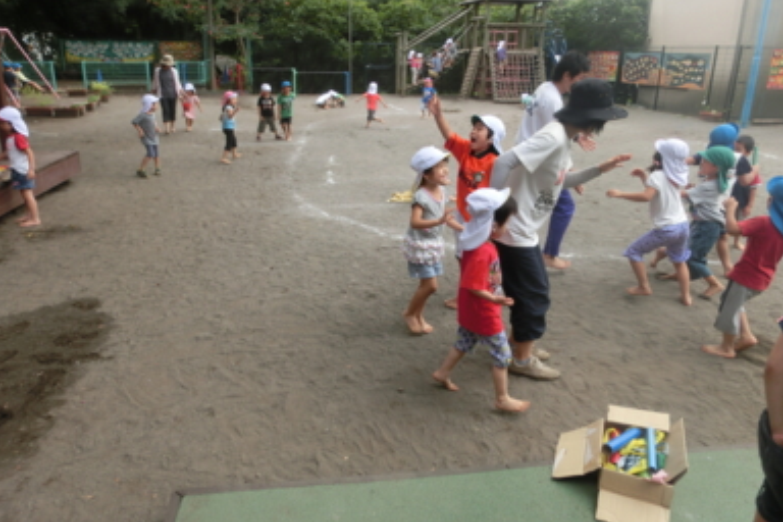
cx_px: 379
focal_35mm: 26
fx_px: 565
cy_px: 232
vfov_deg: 49.5
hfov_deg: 69.4
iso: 80
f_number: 3
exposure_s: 1/320
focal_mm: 4.24
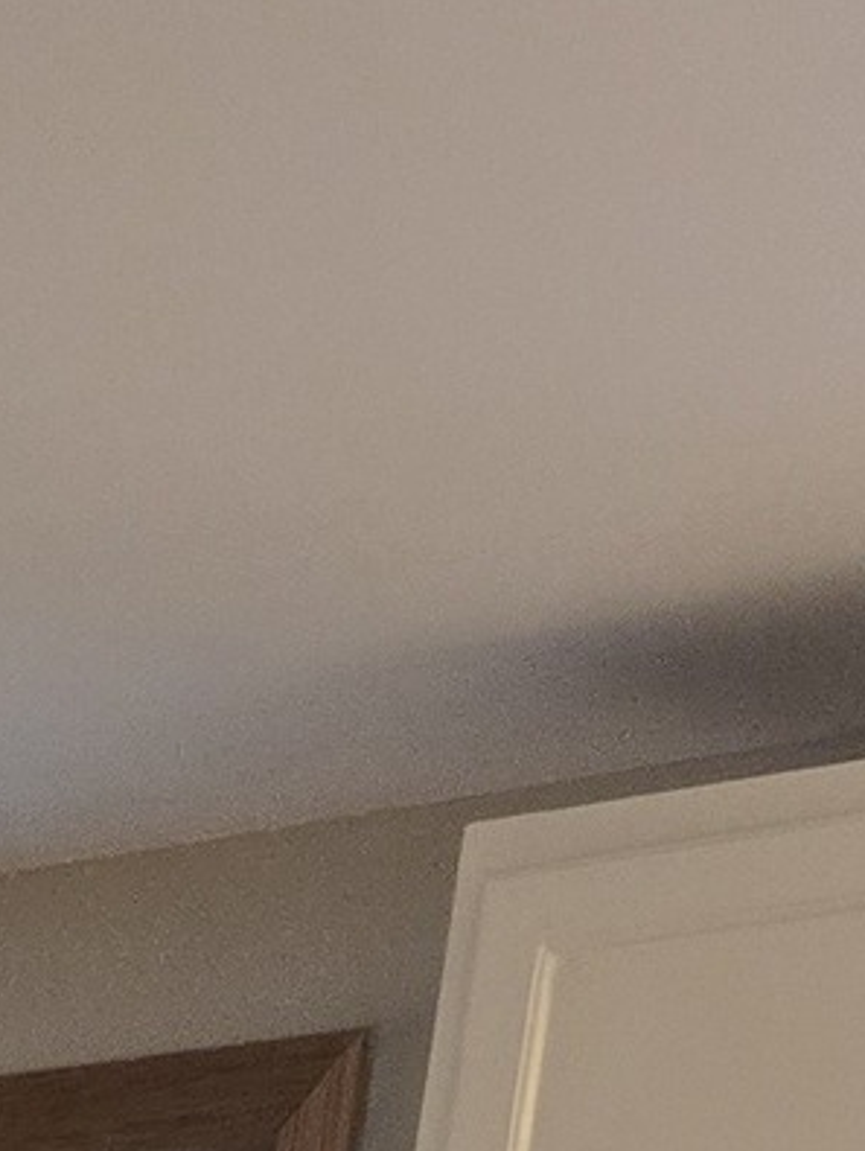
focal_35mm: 134
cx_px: -1509
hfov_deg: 9.3
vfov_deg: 11.0
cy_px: 3211
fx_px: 4457
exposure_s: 1/120
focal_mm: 6.3
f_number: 1.7
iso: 500
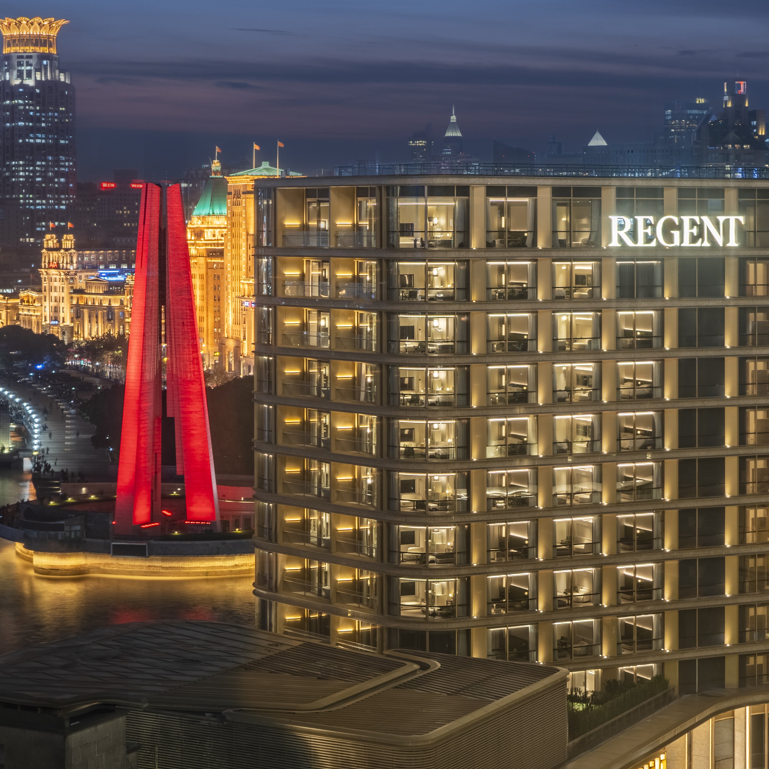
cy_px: 612
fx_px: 2061
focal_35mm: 82
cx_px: 245
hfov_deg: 21.0
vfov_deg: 20.9
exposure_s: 1/13
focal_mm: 35
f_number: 2.8
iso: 100
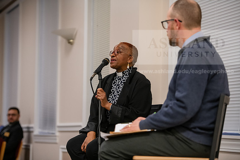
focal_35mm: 112
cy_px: 80
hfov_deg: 18.3
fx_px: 747
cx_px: 120
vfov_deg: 12.2
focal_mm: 112
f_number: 2.8
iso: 2500
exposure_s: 1/200
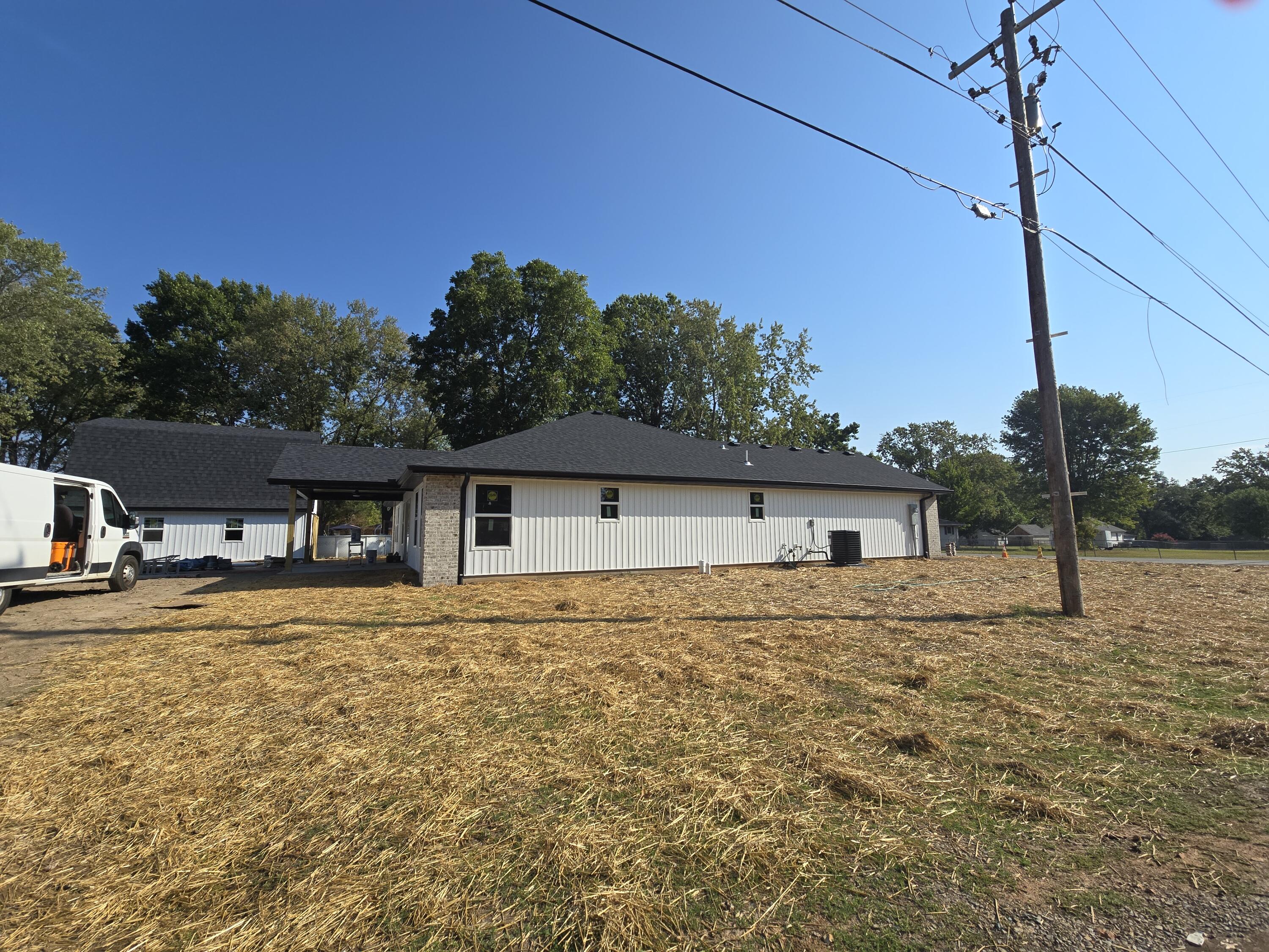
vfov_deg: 89.9
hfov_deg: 106.2
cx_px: 634
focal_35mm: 13
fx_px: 477
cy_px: 476
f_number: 2.2
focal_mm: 2.2
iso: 50
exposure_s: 1/2921
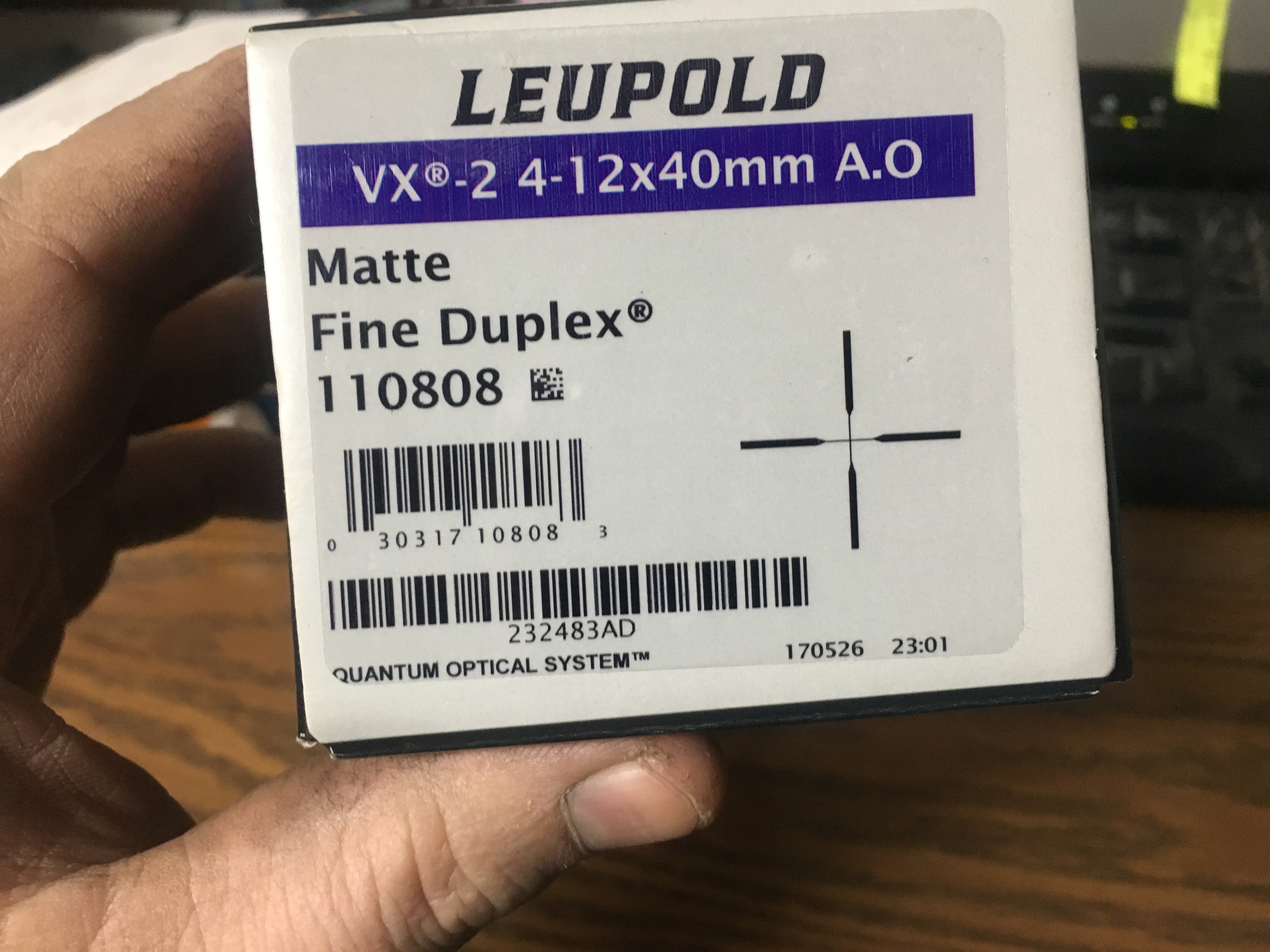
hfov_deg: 61.7
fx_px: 1064
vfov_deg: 48.2
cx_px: 635
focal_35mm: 29
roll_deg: +2.9
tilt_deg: -40.1
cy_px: 476
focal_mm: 4.15
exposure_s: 1/24
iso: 200
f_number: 2.2
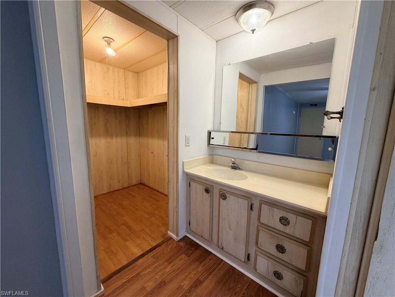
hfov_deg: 102.1
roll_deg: -0.6
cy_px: 148
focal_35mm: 14
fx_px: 160
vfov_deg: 85.7
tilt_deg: -8.4
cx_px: 198
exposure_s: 1/120
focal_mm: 2.22
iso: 200
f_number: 2.2
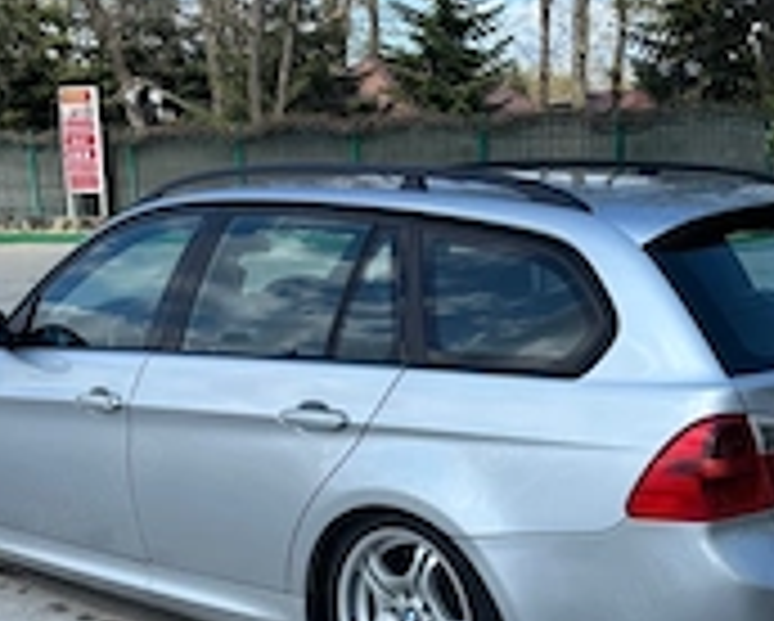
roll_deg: +0.6
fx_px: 1353
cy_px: 594
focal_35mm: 59
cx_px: 459
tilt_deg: -17.1
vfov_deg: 24.8
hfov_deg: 31.8
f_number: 1.6
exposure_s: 1/1845
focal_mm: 5.96
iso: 50
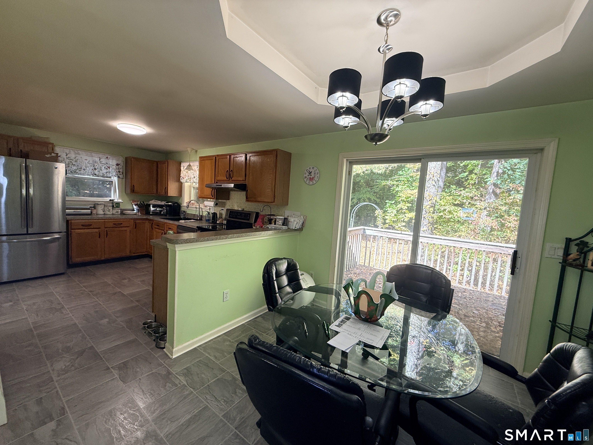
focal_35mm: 14
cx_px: 296
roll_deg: -4.1
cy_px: 222
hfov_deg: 102.1
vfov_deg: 85.7
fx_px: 240
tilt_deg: -5.1
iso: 160
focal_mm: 2.22
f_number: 2.2
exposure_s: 1/120
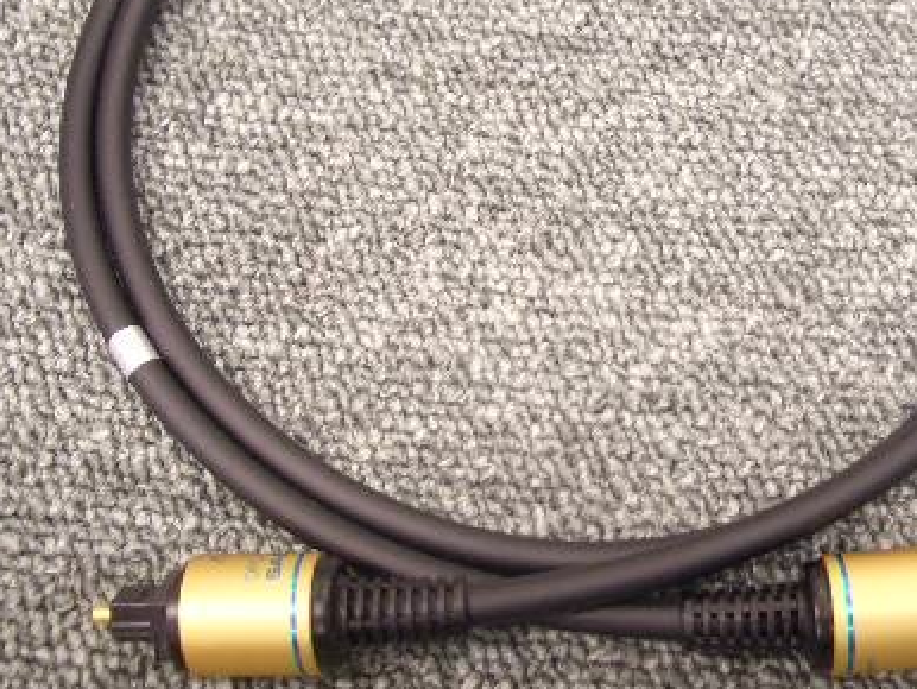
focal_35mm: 58
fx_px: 1537
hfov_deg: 33.0
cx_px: 587
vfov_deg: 25.2
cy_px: 249
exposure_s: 1/8
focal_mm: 5.8
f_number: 2.6
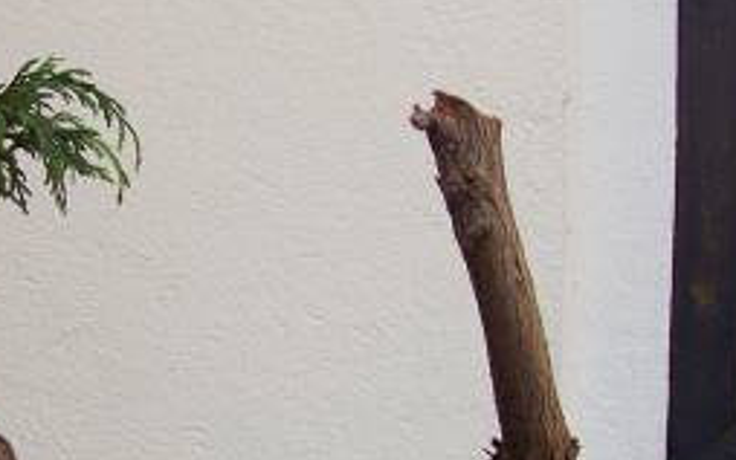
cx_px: 101
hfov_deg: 22.6
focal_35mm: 90
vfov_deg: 14.5
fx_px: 1806
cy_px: 292
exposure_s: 1/177
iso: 80
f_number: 2.7
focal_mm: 6
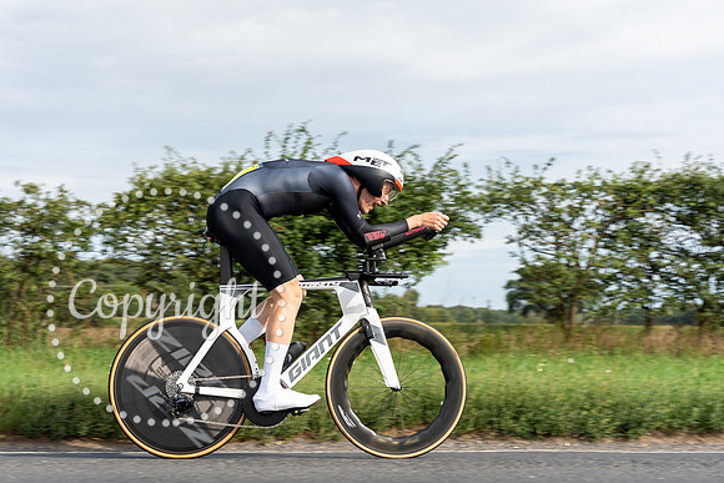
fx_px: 1322
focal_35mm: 66
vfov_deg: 20.7
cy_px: 203
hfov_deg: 30.5
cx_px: 281
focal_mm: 45
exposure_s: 1/640
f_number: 4
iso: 125
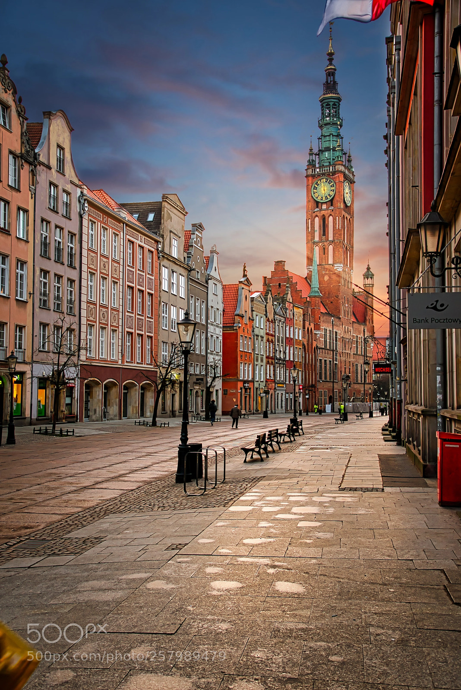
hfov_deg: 35.1
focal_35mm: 38
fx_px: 729
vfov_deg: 50.7
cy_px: 345
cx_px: 230
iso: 800
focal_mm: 38
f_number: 8
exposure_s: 1/25
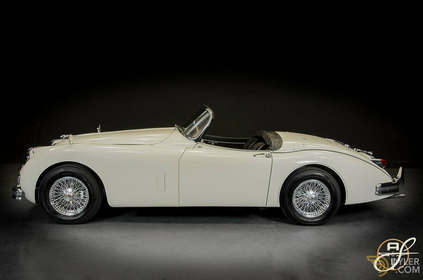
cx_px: 212
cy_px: 140
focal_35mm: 36
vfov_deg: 36.7
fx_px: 422
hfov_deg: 53.2
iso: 200
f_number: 13
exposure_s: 1/1.25
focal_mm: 24
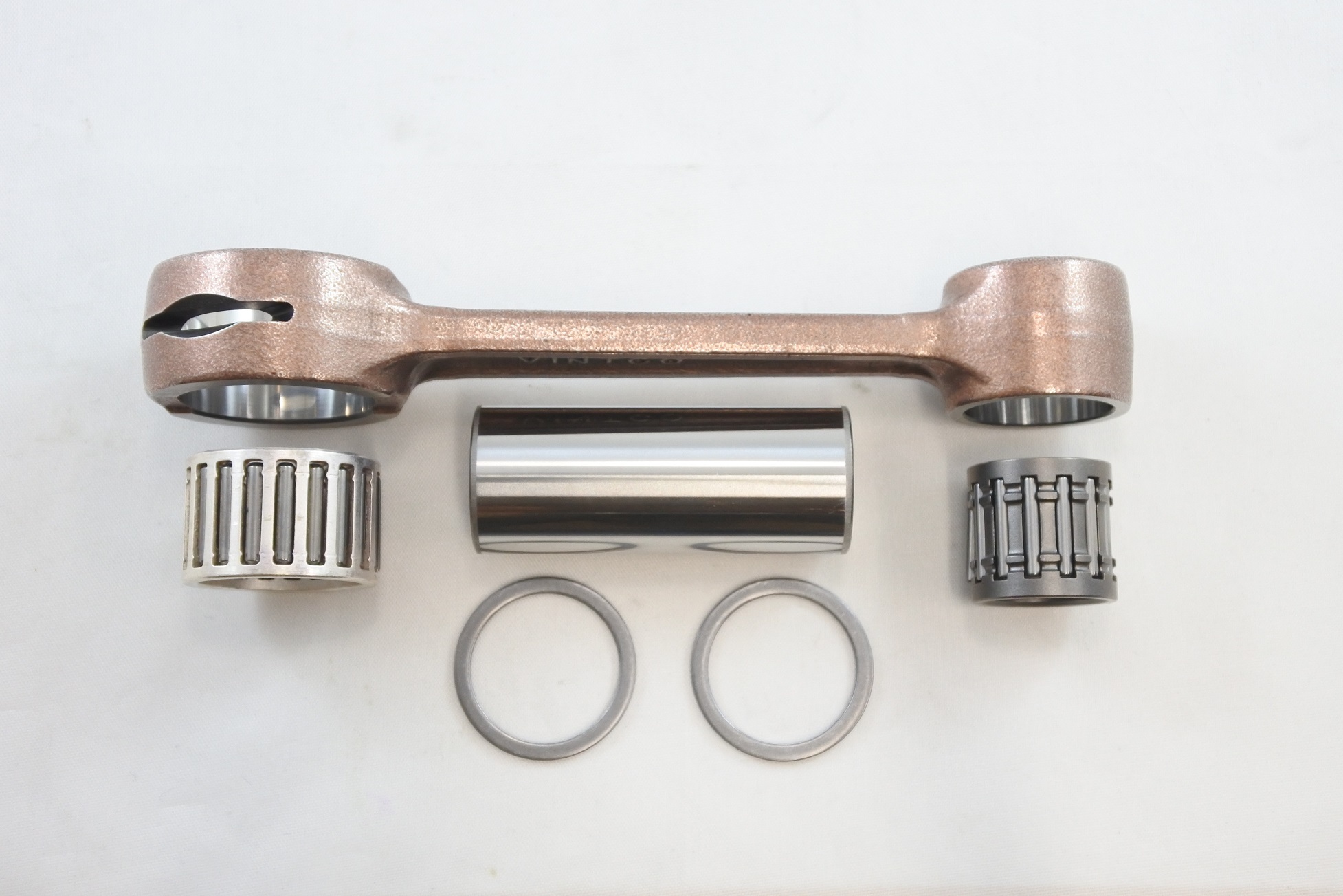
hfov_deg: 41.1
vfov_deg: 28.1
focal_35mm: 48
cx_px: 672
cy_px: 448
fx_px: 1791
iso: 640
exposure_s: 1/125
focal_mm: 18
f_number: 4.5
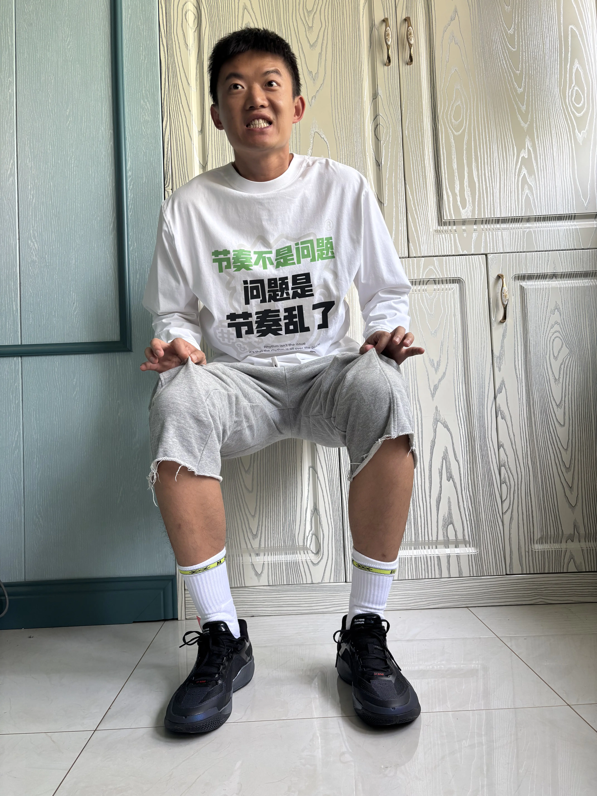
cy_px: 398
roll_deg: +1.9
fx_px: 598
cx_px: 298
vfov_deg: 67.3
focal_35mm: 26
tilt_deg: +3.7
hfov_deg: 53.1
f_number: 1.6
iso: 125
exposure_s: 1/101
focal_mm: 5.96
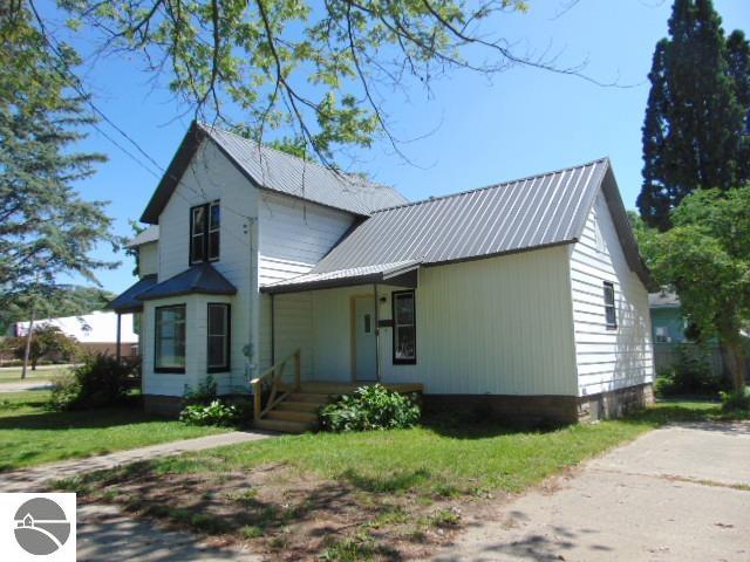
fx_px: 542
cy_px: 281
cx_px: 375
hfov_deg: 69.4
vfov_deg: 54.9
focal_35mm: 25
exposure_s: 1/1000
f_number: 3
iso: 80
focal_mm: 4.5
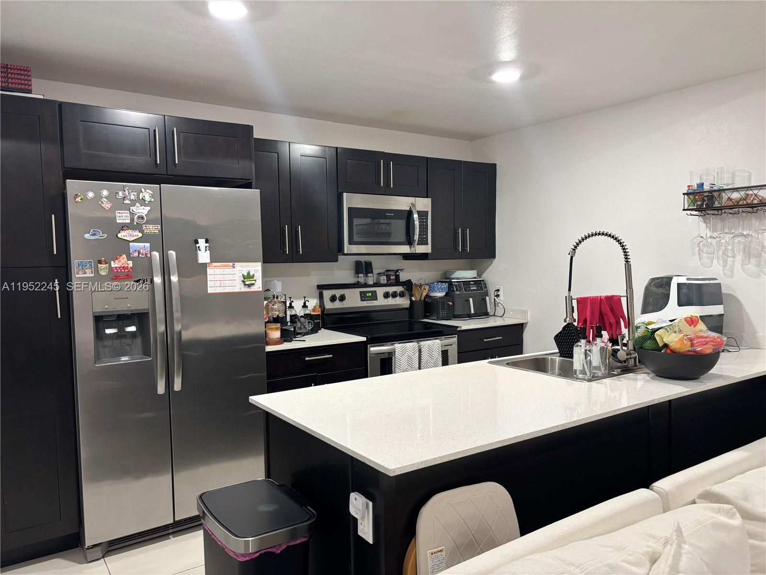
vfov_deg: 53.1
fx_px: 575
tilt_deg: -3.4
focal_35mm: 26
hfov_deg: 67.3
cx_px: 383
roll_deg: -0.2
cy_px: 288
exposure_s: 1/60
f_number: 1.6
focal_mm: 5.96
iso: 200
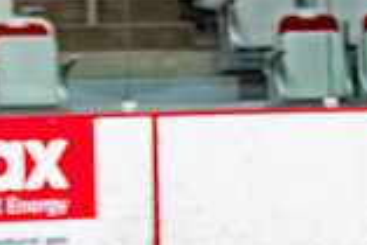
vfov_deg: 2.8
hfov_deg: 4.2
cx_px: 364
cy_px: 431
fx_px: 5041
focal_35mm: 494
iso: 800
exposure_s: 1/640
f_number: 2.8
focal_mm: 105
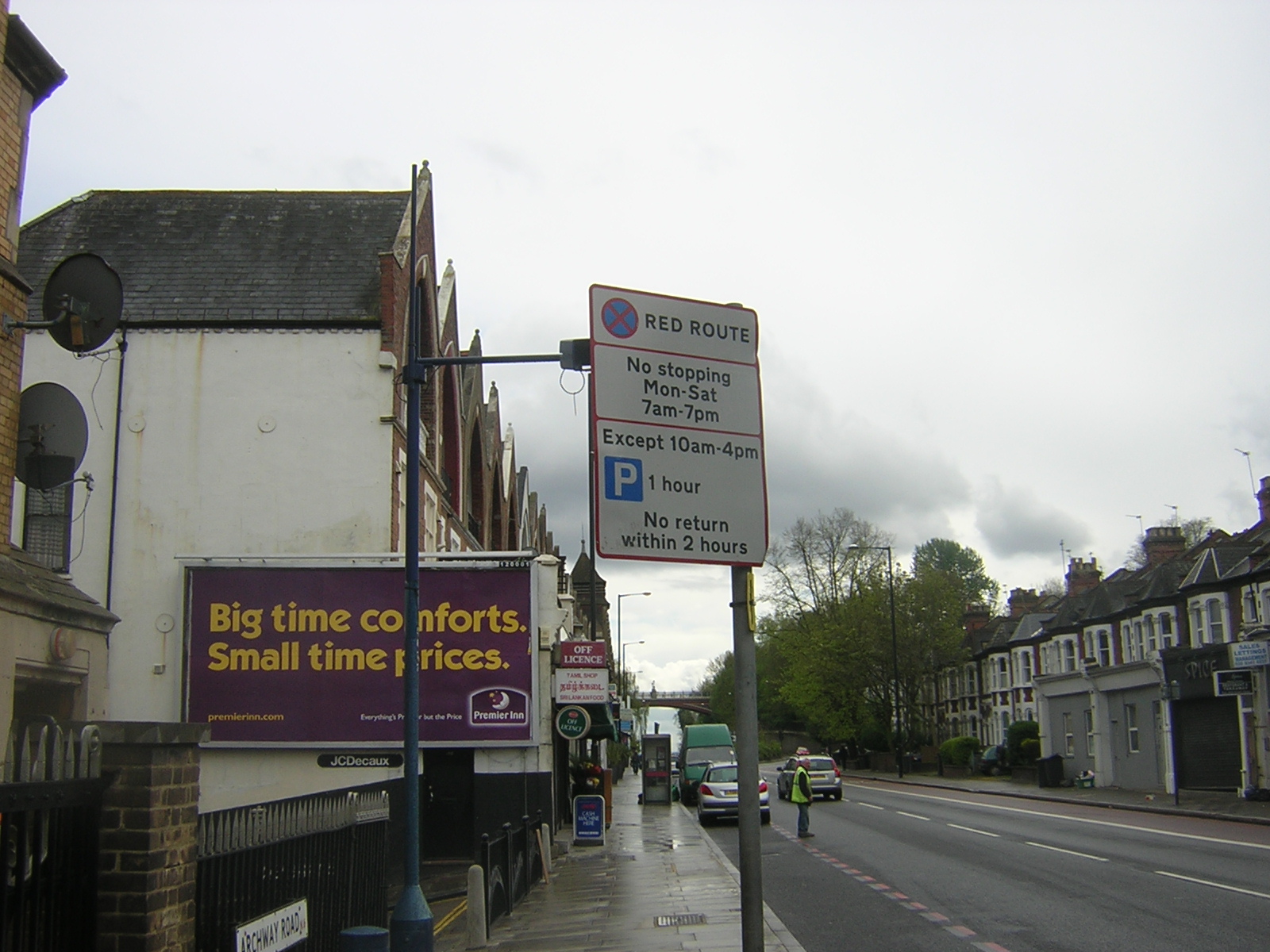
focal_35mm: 36
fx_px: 1321
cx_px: 635
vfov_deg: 39.7
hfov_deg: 51.4
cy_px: 476
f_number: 5.2
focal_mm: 4.7
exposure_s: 1/361
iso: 100
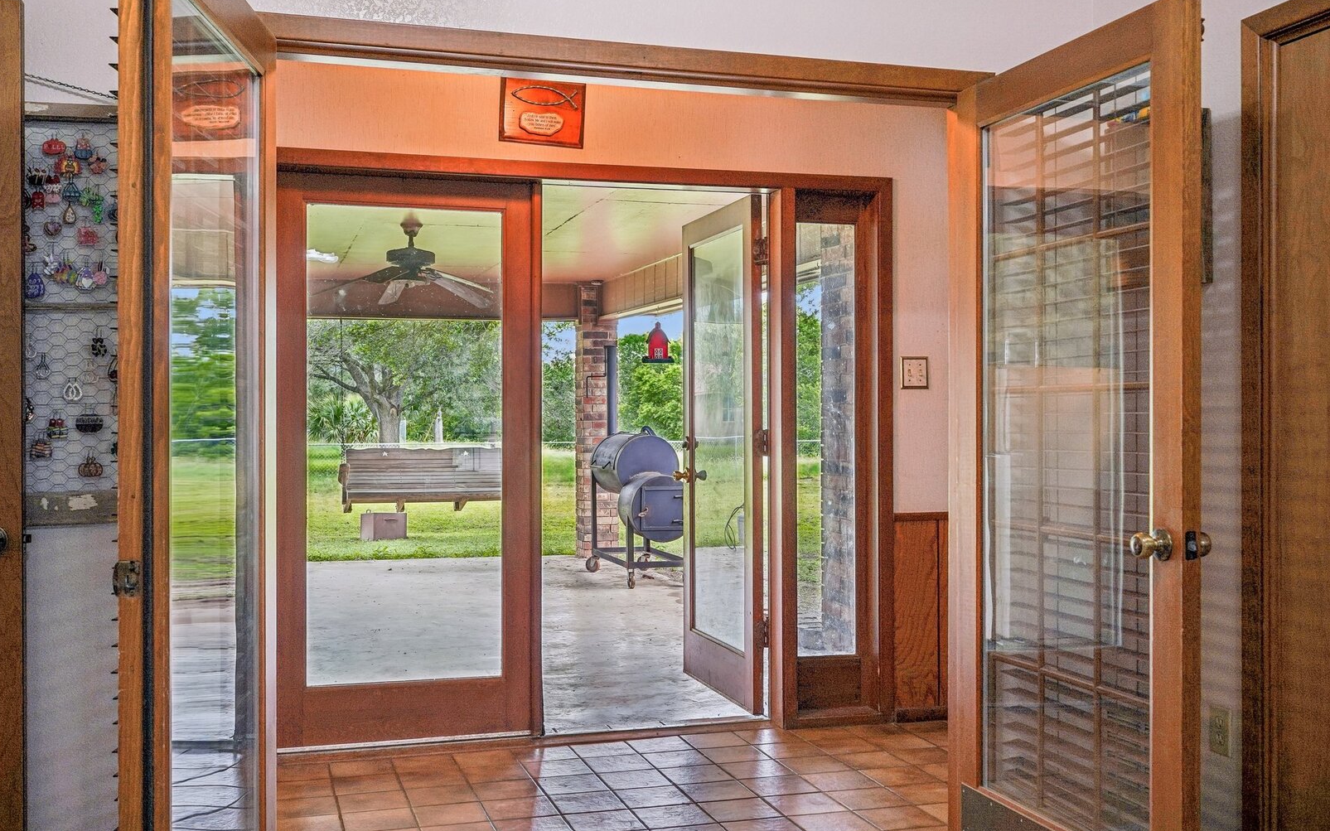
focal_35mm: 36
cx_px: 664
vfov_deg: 35.3
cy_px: 413
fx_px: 1305
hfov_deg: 54.0
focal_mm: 35
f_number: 8
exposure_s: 1/40
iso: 320
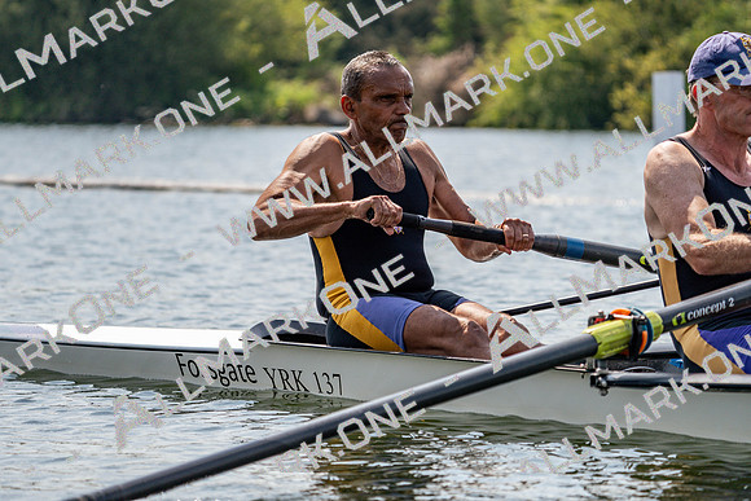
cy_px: 250
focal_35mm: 200
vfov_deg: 6.9
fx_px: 4173
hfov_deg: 10.3
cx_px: 376
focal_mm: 200
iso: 200
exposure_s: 1/1600
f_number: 5.6
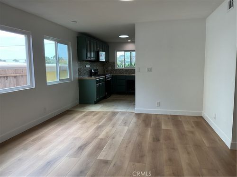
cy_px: 88
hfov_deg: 61.7
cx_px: 118
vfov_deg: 48.2
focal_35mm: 29
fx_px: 199
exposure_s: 1/131
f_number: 1.8
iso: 32
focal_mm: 3
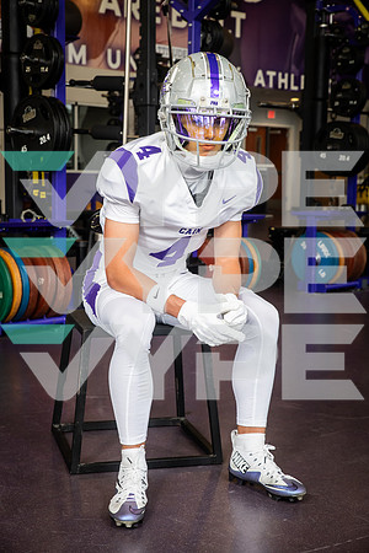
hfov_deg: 21.9
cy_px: 276
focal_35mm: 62
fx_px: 953
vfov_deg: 32.4
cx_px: 184
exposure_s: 1/250
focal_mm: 62
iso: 800
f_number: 7.1
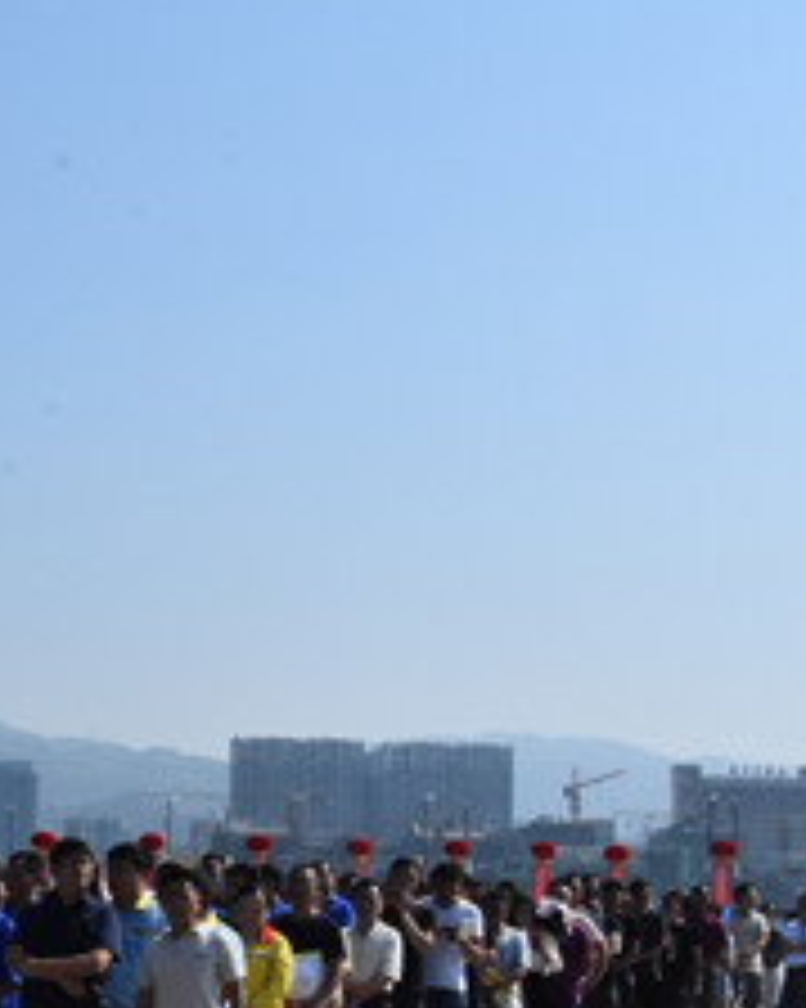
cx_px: -455
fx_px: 2029
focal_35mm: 68
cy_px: 842
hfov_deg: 19.2
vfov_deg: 27.2
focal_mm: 18
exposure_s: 1/1250
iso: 1600
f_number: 18
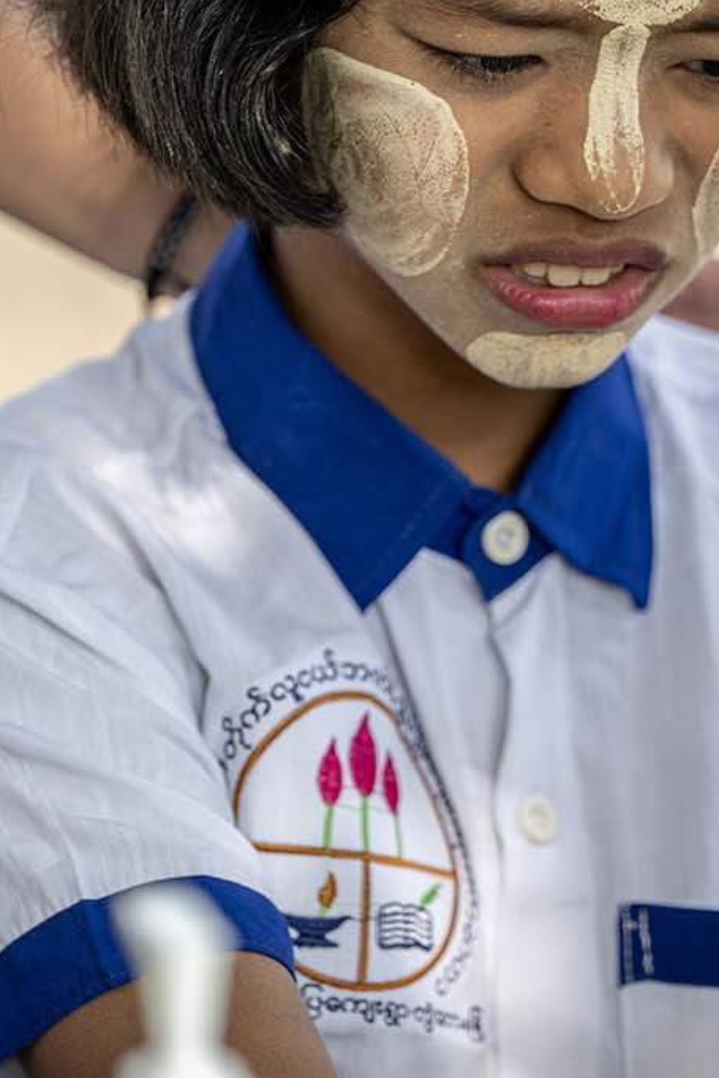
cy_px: 466
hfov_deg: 4.5
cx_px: 553
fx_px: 9162
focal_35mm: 306
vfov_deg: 6.7
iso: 220
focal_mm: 145
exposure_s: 1/400
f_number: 2.8
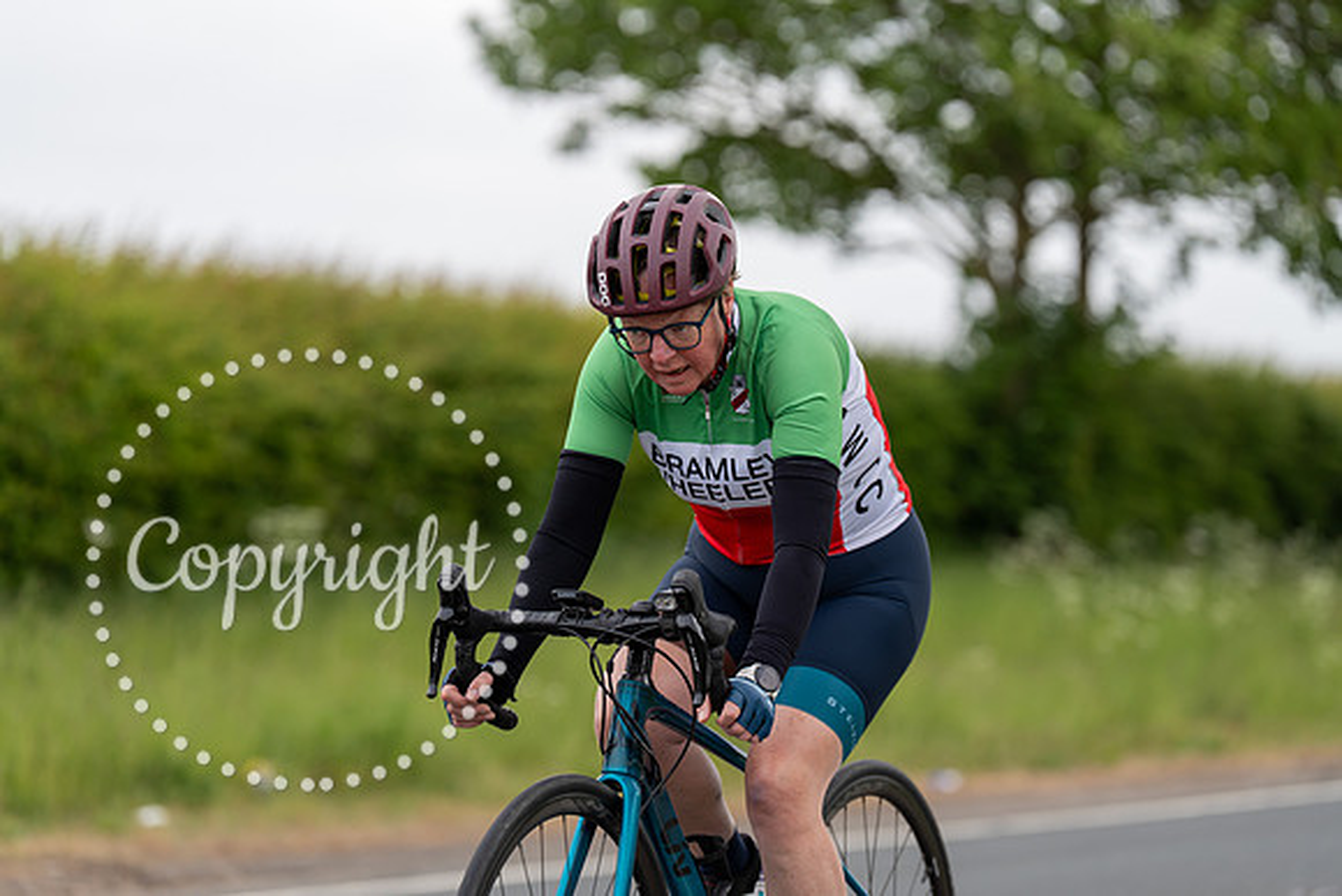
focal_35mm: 142
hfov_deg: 14.4
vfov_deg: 9.7
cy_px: 448
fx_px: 5294
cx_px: 671
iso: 250
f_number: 3.2
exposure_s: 1/1250
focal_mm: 142
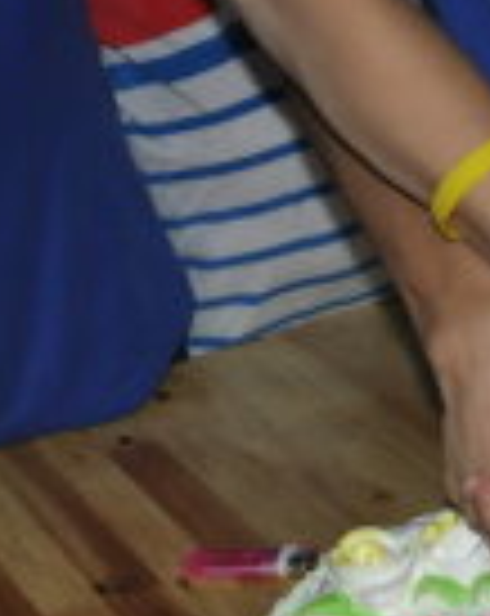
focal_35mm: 106
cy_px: 434
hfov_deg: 13.8
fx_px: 1922
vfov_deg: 18.1
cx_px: 697
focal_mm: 21
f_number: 3.8
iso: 800
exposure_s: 1/60
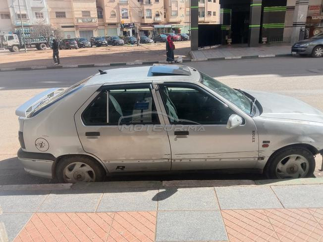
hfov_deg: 67.3
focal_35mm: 26
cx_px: 162
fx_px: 243
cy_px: 121
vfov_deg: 53.1
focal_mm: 3.65
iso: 102
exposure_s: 1/380
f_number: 2.2
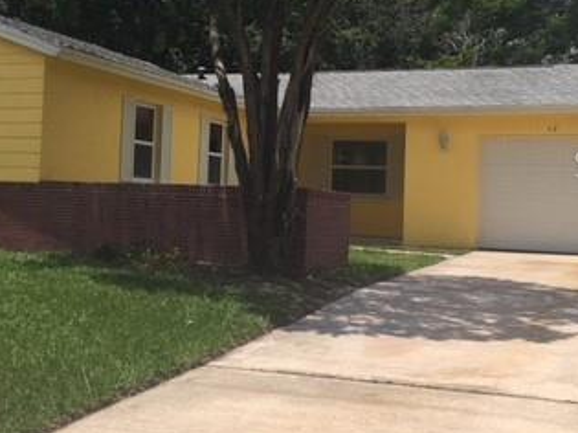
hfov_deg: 32.2
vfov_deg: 24.7
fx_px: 985
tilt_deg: +2.4
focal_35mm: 59
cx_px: 160
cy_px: 163
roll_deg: -2.5
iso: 25
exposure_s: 1/2849
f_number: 2.2
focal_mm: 4.15
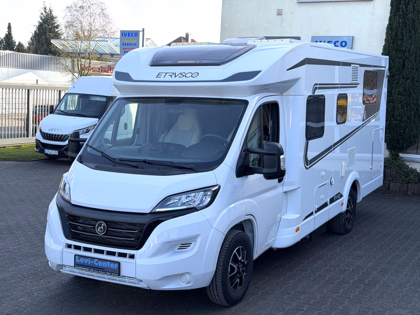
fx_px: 582
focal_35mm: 48
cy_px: 158
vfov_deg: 30.3
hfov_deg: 39.7
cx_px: 210
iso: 100
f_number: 1.78
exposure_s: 1/1642
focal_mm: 6.76
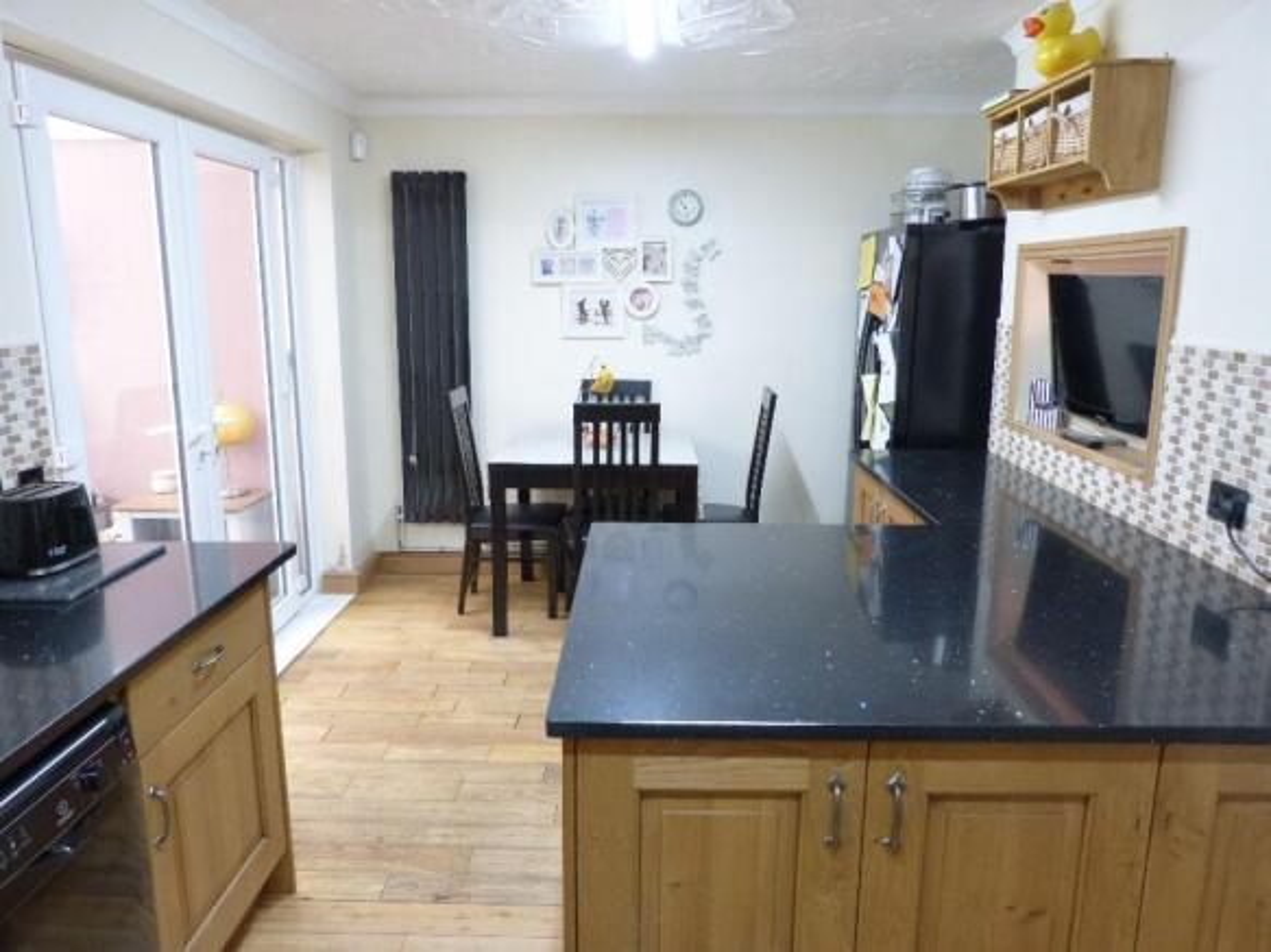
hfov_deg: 69.4
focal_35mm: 25
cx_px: 636
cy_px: 476
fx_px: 918
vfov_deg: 54.9
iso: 400
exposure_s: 1/30
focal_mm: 4.5
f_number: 3.2
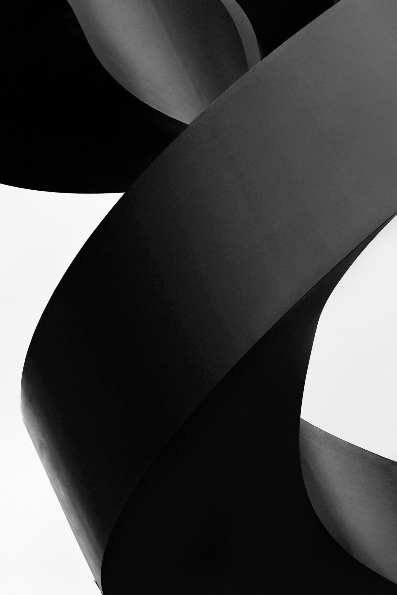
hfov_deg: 13.4
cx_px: 267
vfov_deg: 20.0
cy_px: 237
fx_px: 1686
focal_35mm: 102
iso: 100
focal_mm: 75
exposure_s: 1/50
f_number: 6.3
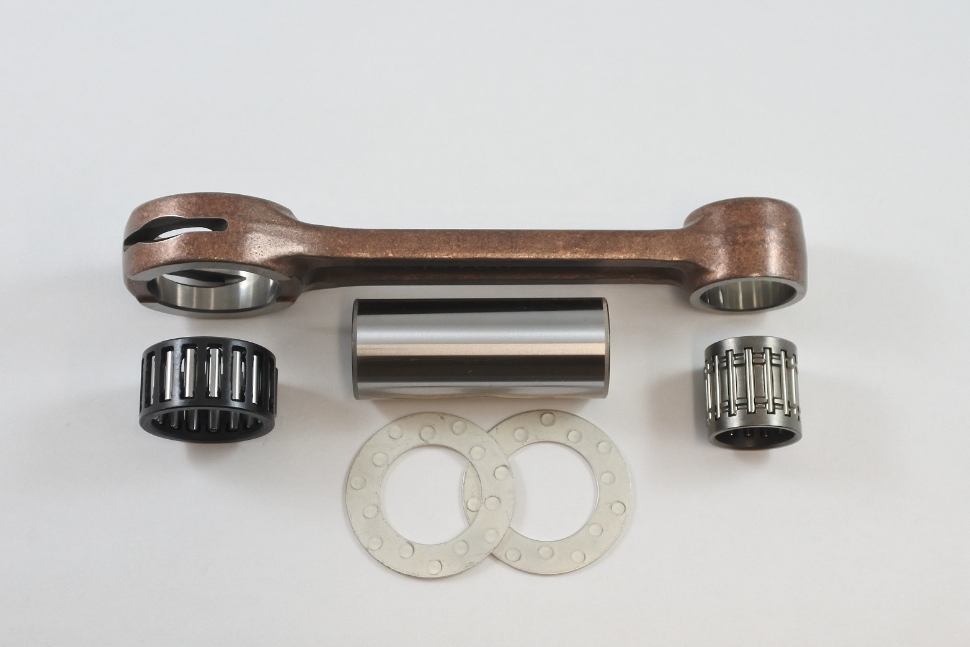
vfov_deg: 31.9
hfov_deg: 46.4
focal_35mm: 42
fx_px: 1132
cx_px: 485
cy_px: 324
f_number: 4.2
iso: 400
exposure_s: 1/160
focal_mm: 15.7
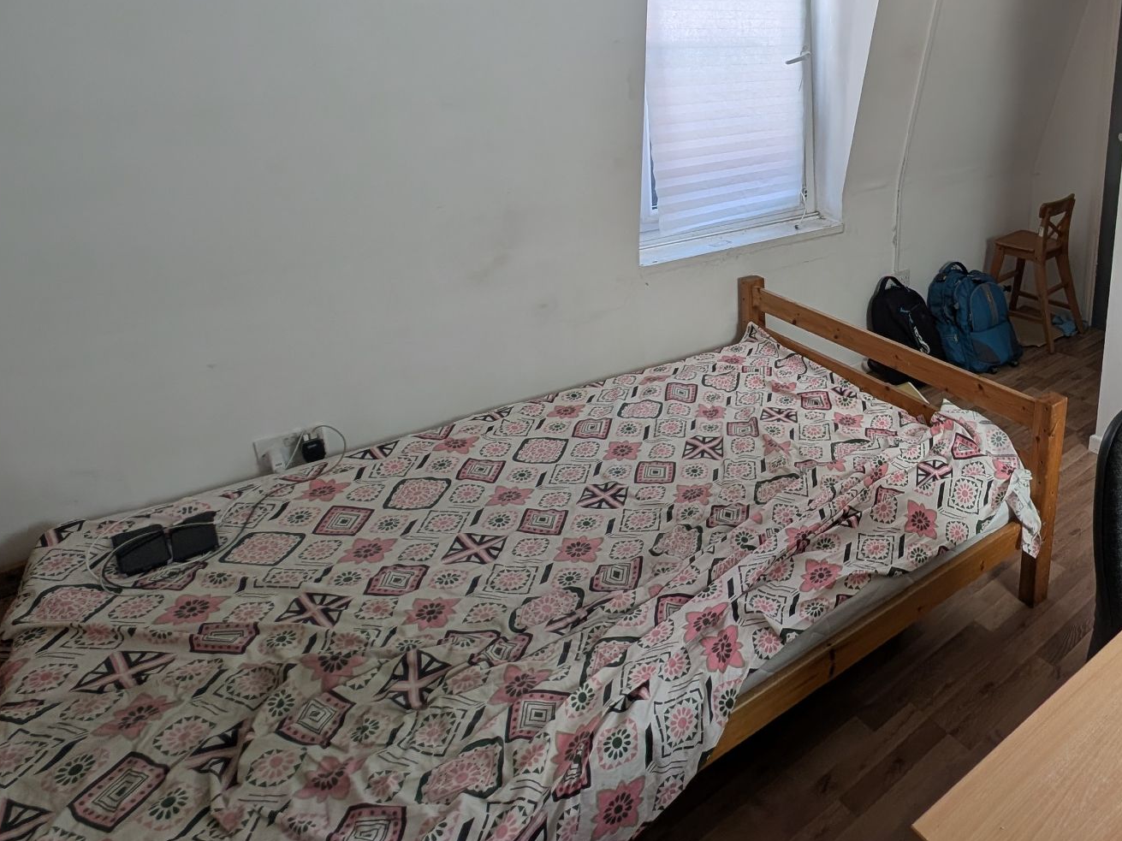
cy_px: 276
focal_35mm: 22
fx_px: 713
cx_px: 905
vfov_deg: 59.6
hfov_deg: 68.7
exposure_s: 1/255
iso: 39
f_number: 1.95
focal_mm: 2.23
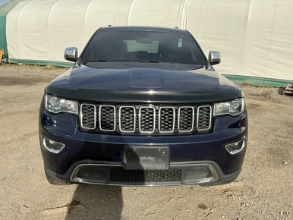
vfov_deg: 48.3
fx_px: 246
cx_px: 150
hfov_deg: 61.6
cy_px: 112
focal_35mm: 29
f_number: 1.8
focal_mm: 3
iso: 25
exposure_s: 1/1168
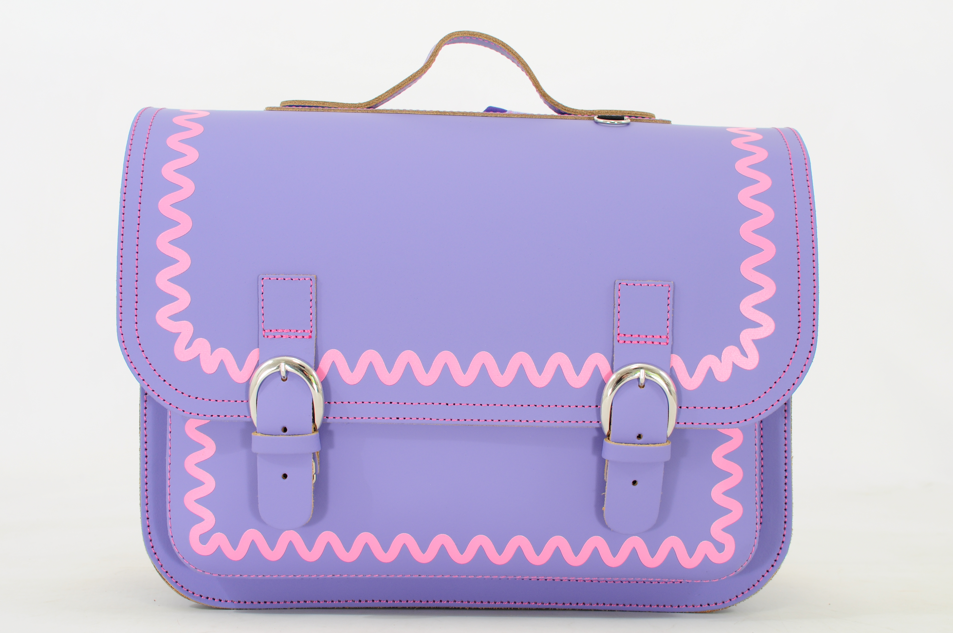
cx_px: 476
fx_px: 1428
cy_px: 316
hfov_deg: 36.9
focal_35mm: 54
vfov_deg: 25.0
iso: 200
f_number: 9
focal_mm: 36
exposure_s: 1/25
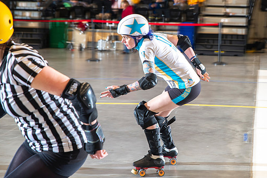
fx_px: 719
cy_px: 66
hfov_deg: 21.0
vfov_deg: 14.1
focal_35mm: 97
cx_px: 179
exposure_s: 1/160
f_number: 5.6
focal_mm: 70
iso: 500
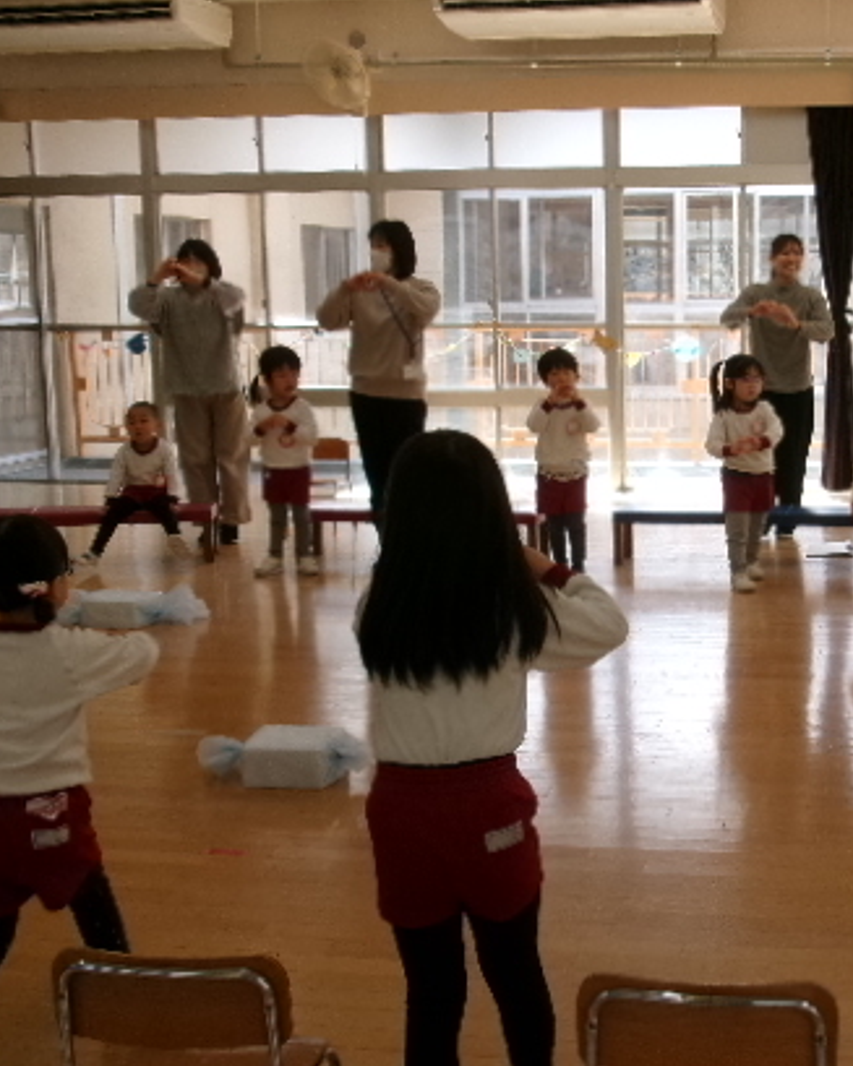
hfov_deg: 26.9
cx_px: 723
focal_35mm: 55
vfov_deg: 34.2
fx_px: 1736
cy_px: 547
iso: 100
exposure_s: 1/150
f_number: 4.5
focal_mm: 6.4
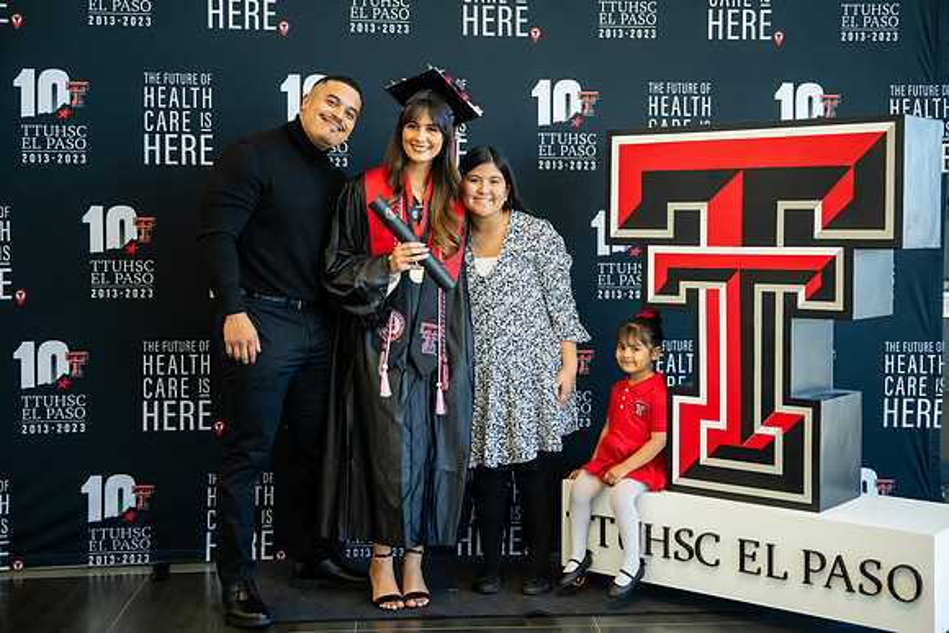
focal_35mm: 51
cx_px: 505
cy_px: 275
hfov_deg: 38.7
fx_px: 1350
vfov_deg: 26.4
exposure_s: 1/125
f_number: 2.8
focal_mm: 45
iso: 640
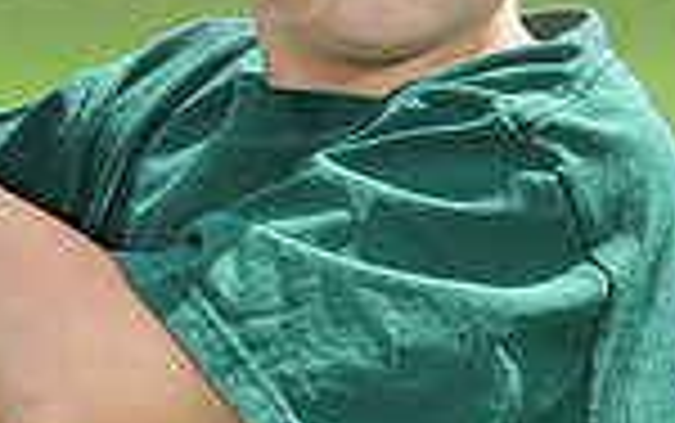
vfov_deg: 2.0
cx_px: 171
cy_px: -90
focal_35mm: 648
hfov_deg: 3.2
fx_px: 11930
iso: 400
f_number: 5
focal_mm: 165
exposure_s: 1/2000
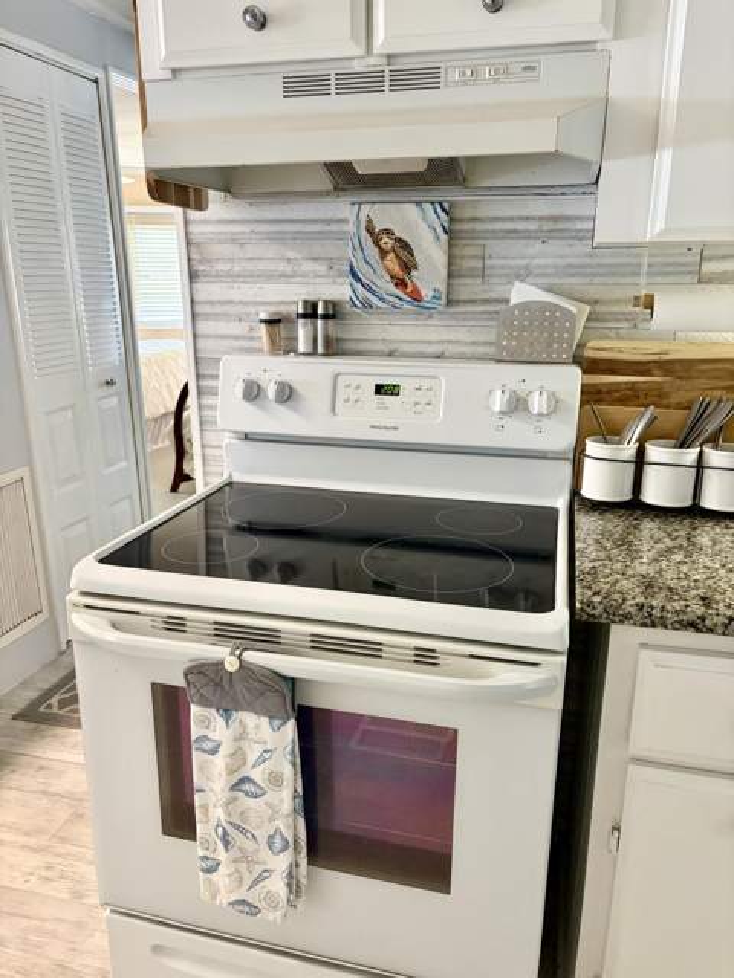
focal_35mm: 26
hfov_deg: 53.1
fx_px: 735
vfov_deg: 67.3
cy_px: 489
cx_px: 367
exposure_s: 1/60
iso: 400
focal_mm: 5.96
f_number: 1.6
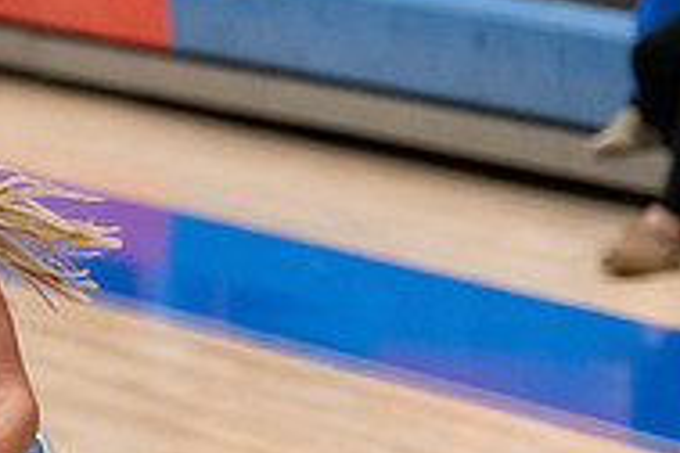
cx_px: -95
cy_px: 252
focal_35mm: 418
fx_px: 7895
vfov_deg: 3.3
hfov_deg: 4.9
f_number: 2.8
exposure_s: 1/1000
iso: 4000
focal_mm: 110
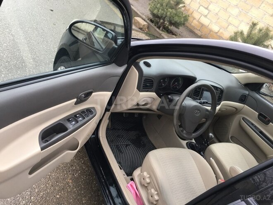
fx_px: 229
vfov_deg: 48.2
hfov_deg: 61.7
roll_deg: -30.0
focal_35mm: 29
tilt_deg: -28.5
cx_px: 136
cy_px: 102
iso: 32
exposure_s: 1/100
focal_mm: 4.15
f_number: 2.2
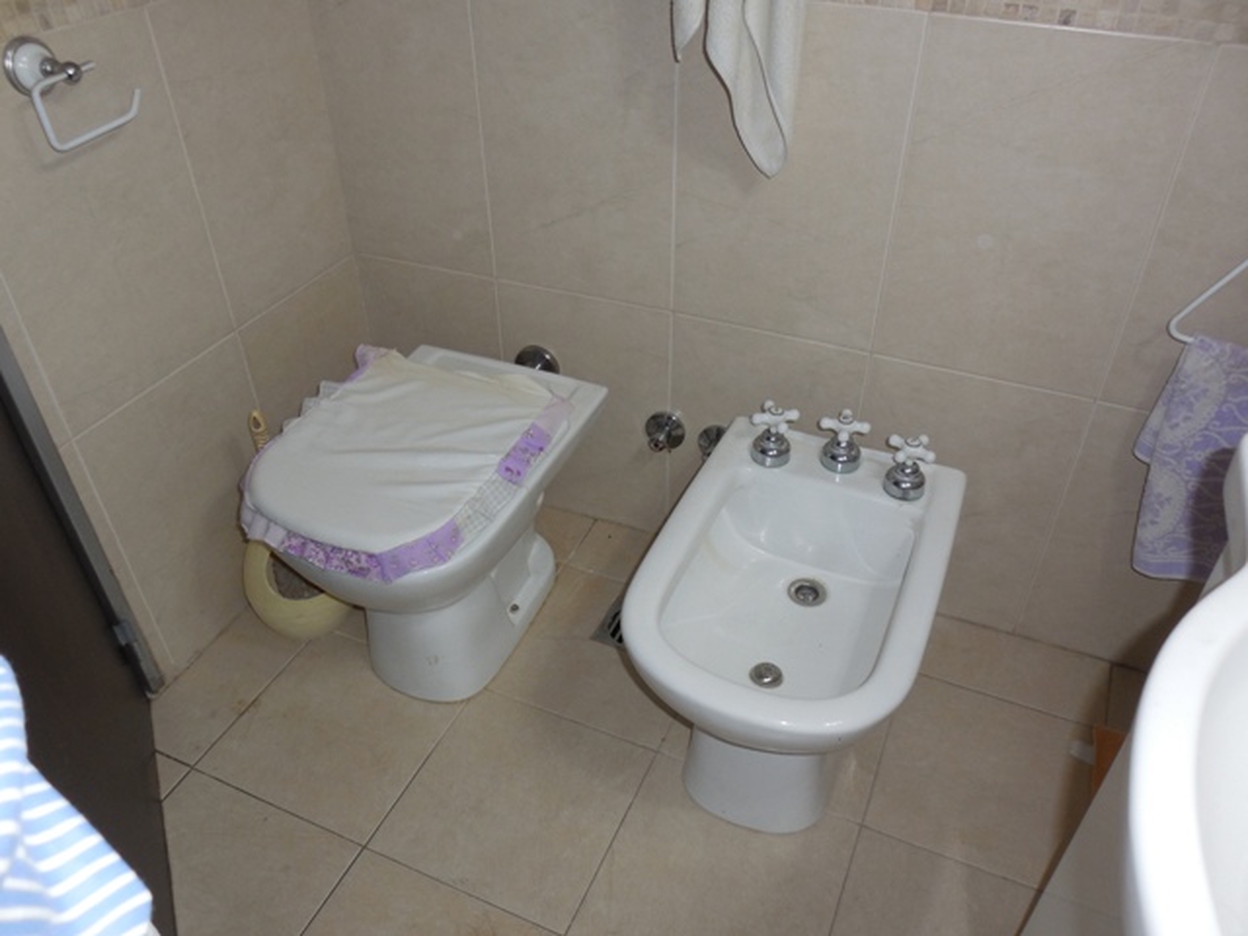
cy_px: 468
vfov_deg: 53.1
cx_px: 624
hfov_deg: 67.3
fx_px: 937
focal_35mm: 26
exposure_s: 1/25
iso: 125
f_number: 3.5
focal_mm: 4.6
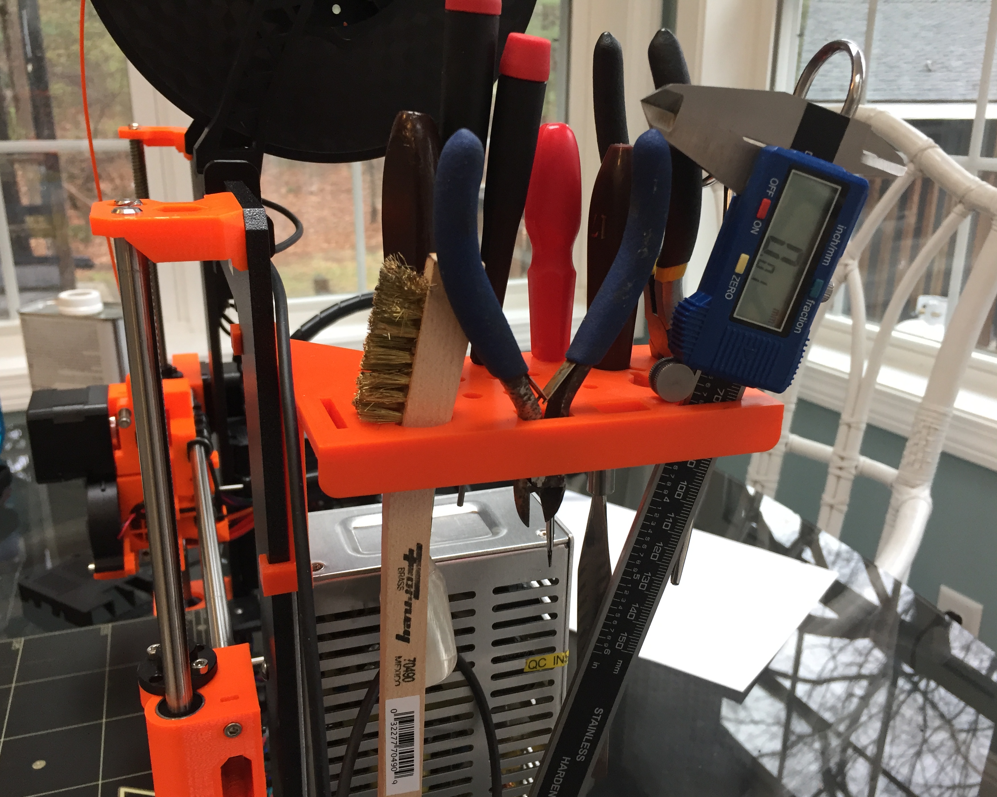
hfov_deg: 57.2
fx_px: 915
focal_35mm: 31
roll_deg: -1.3
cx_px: 510
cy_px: 408
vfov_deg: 47.1
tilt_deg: -18.0
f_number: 2.2
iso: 40
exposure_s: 1/30
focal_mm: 4.15
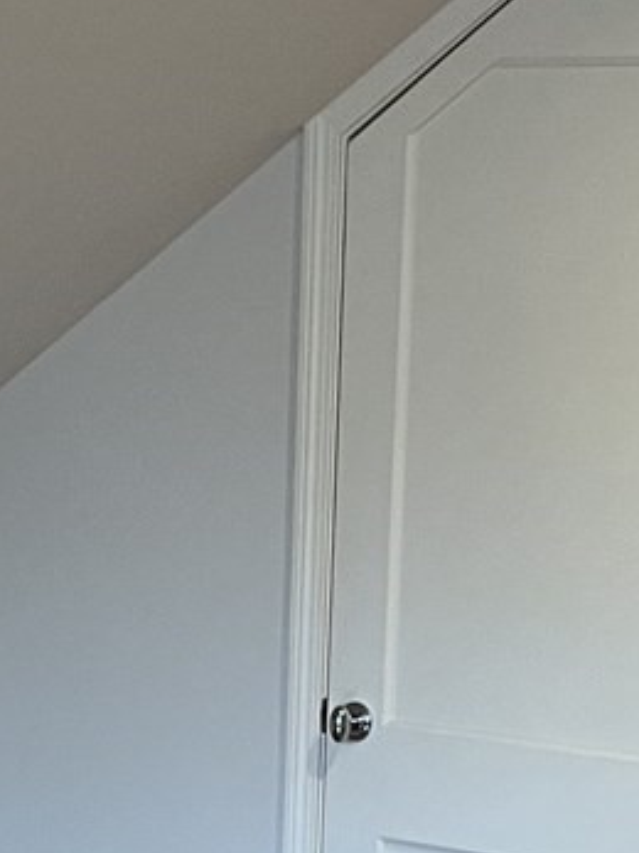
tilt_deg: -14.5
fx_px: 2832
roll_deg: -2.3
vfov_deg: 16.2
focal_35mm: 115
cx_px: 329
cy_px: 1099
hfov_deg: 12.9
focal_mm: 5.7
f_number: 1.5
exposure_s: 1/60
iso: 320
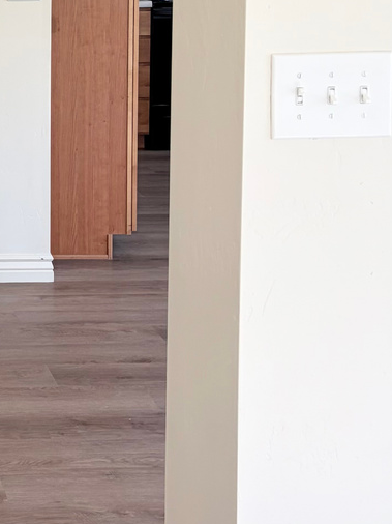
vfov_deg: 23.8
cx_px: -198
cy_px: 24
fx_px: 1194
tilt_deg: -5.3
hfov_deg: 16.9
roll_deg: +0.4
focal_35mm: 79
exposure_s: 1/120
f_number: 1.6
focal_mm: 5.96
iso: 50
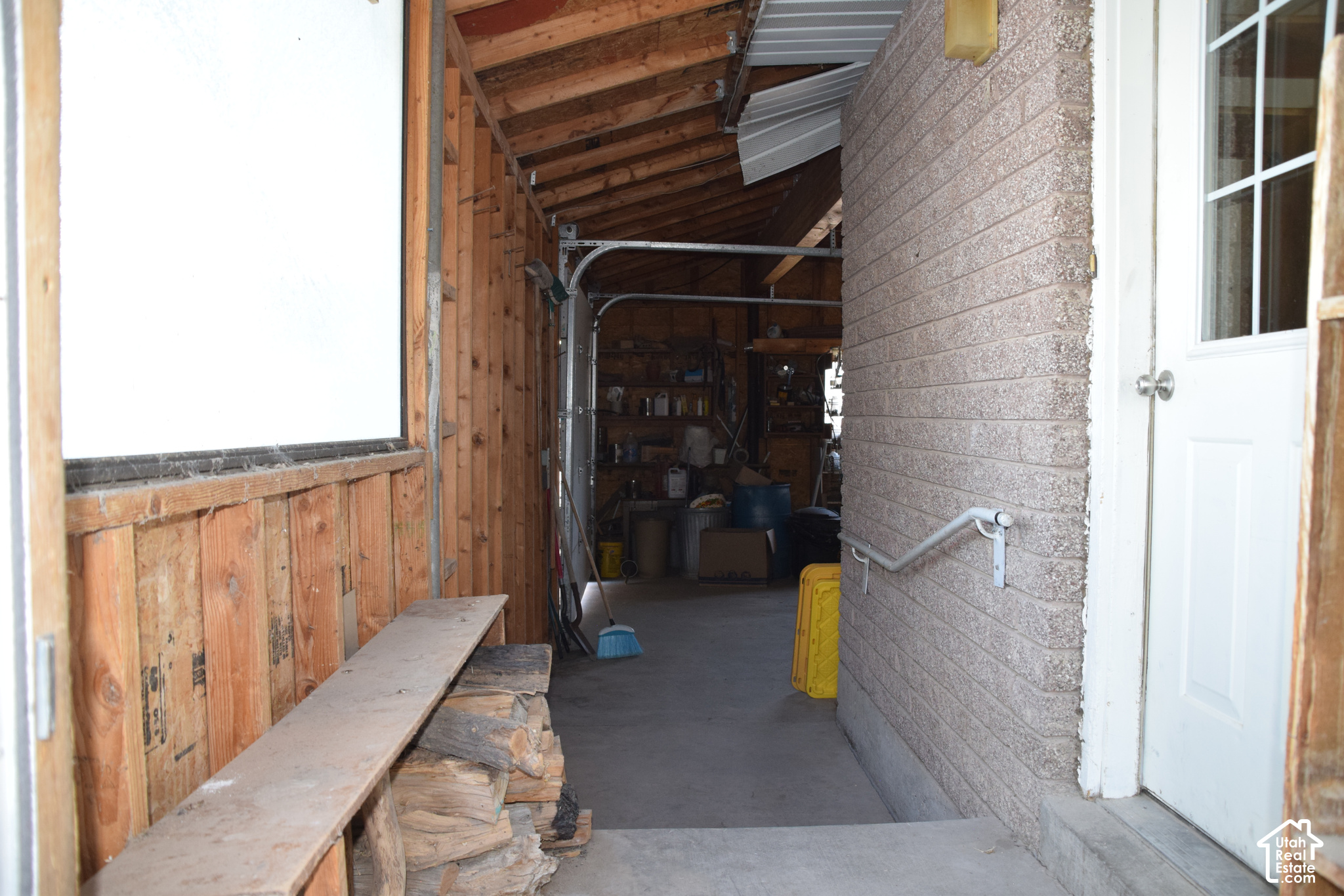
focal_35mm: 27
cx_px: 672
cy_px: 448
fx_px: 1008
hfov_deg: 67.4
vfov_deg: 47.9
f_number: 5
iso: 800
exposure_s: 1/100
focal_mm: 18
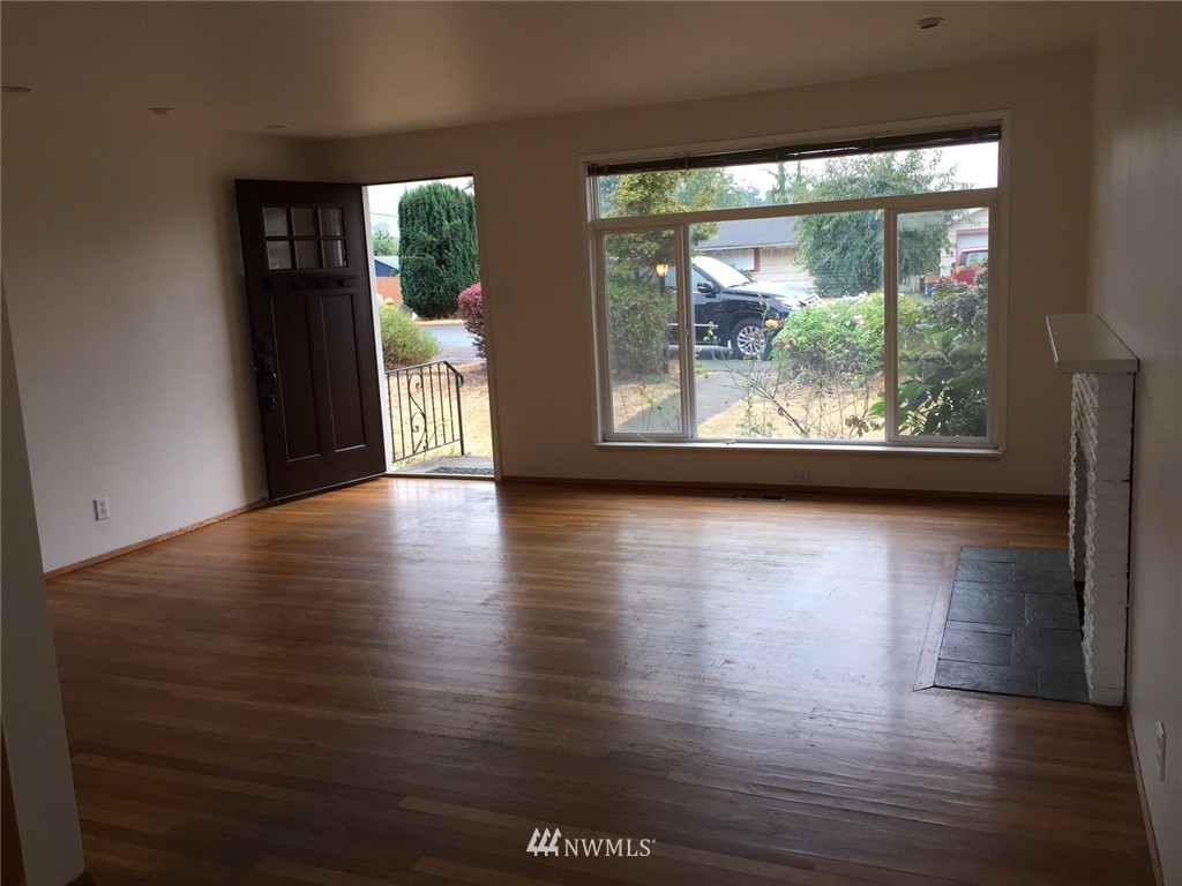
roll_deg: +2.7
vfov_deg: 48.2
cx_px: 591
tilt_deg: -8.5
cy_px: 443
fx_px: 990
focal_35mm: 29
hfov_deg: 61.7
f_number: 2.2
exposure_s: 1/120
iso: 50
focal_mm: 4.15
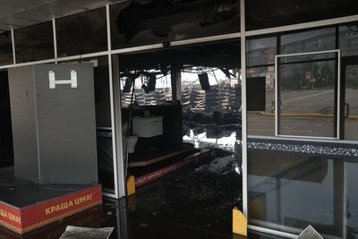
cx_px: 179
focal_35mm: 31
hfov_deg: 60.3
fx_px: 308
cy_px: 120
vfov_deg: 42.4
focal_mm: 31
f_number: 5.6
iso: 1000
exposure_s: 1/50
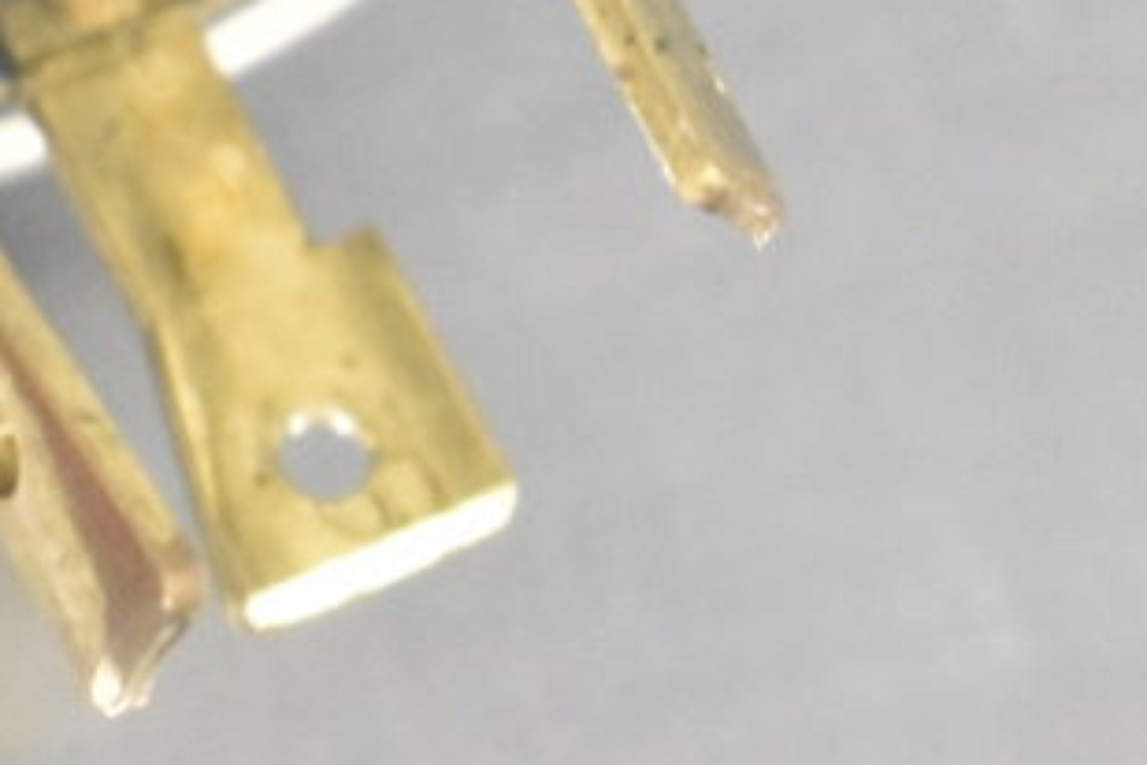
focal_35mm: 244
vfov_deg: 5.6
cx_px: 104
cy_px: -421
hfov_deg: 8.4
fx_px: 7789
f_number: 5.6
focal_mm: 55
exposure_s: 1/100
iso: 16000
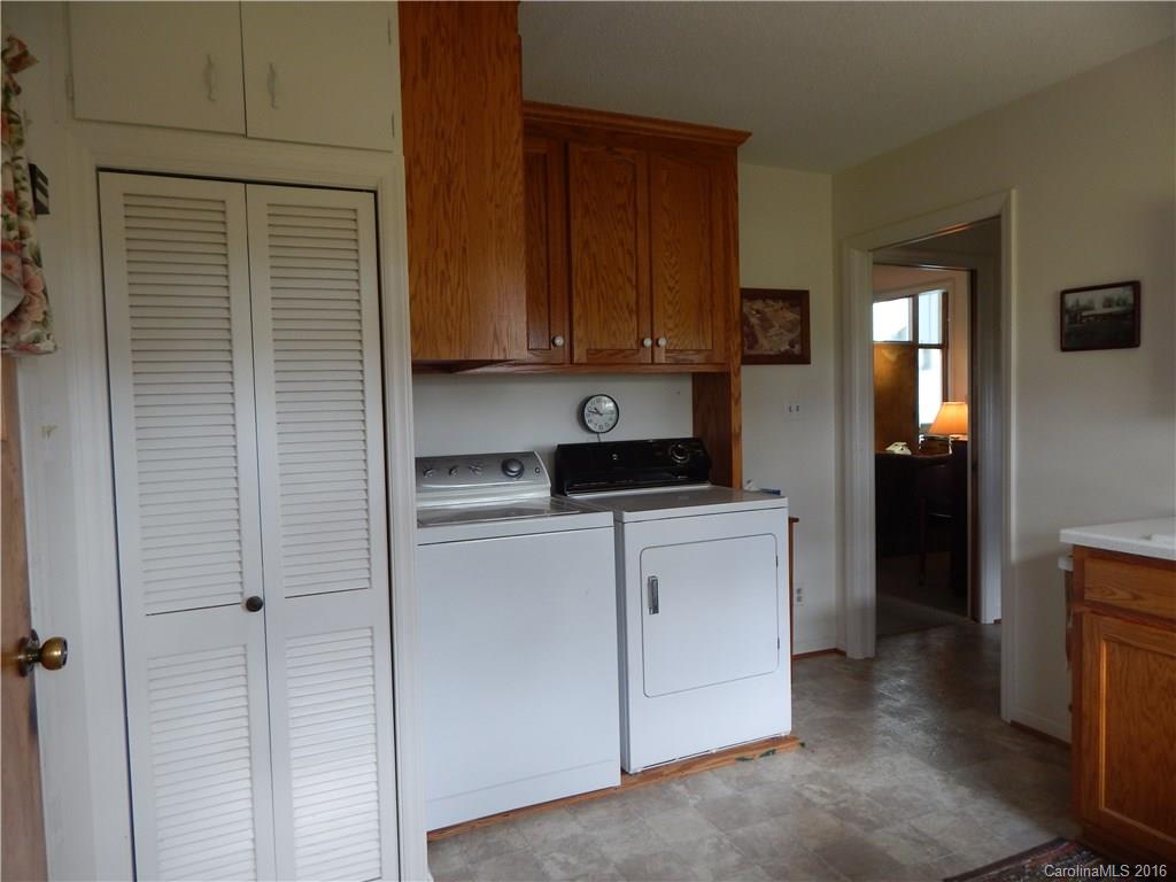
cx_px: 588
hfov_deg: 76.4
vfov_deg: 61.1
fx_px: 747
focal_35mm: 22
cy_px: 441
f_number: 3
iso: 125
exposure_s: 1/60
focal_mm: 4
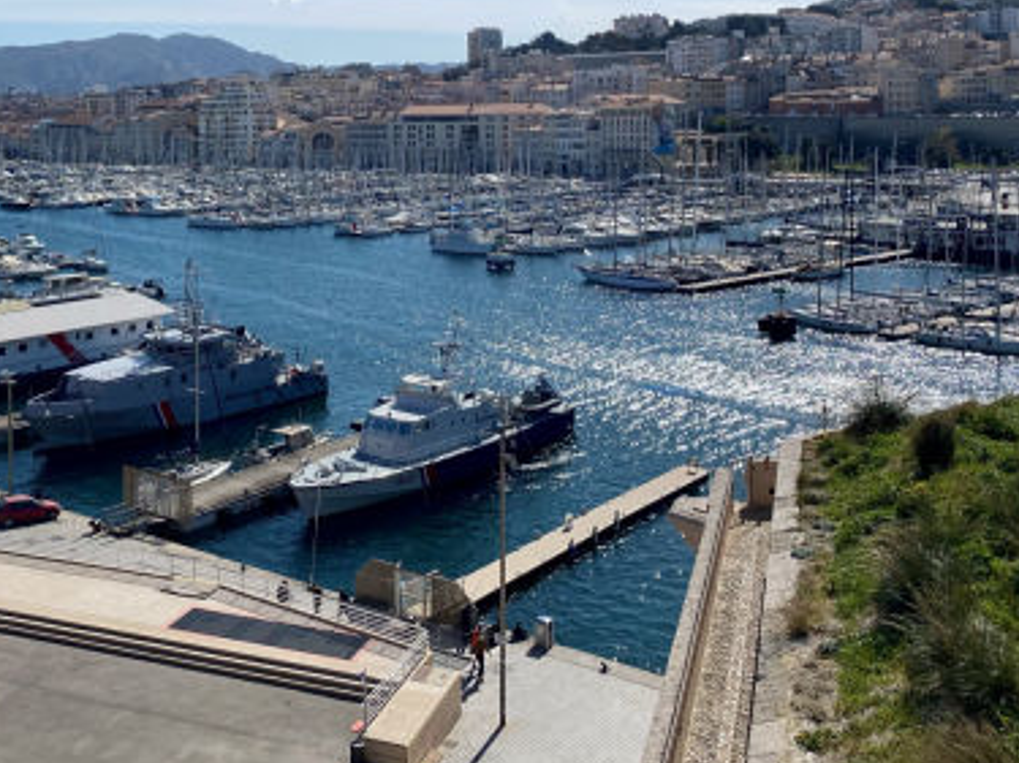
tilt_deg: -1.2
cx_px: 285
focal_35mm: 43
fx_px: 1265
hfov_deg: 42.8
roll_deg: +1.0
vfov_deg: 32.6
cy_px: 148
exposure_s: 1/5747
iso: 32
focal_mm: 4.25
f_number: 1.8
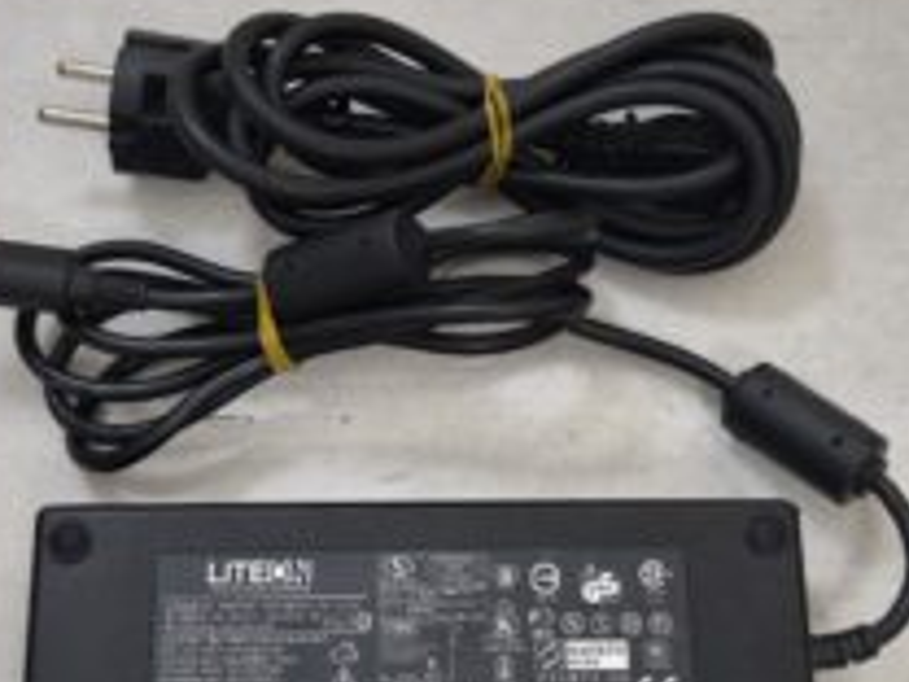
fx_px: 1549
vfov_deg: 24.8
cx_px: 424
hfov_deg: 32.7
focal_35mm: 59
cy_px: 369
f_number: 1.6
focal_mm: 6.57
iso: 500
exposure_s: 1/50
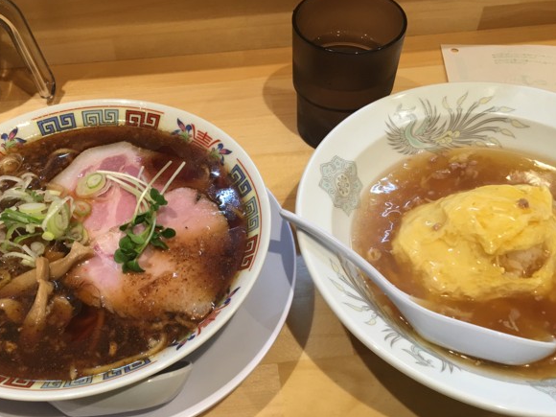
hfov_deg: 46.8
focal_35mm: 40
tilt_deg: -49.8
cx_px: 262
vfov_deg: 35.9
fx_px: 642
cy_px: 230
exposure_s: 1/15
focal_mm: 4.15
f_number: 2.2
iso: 25
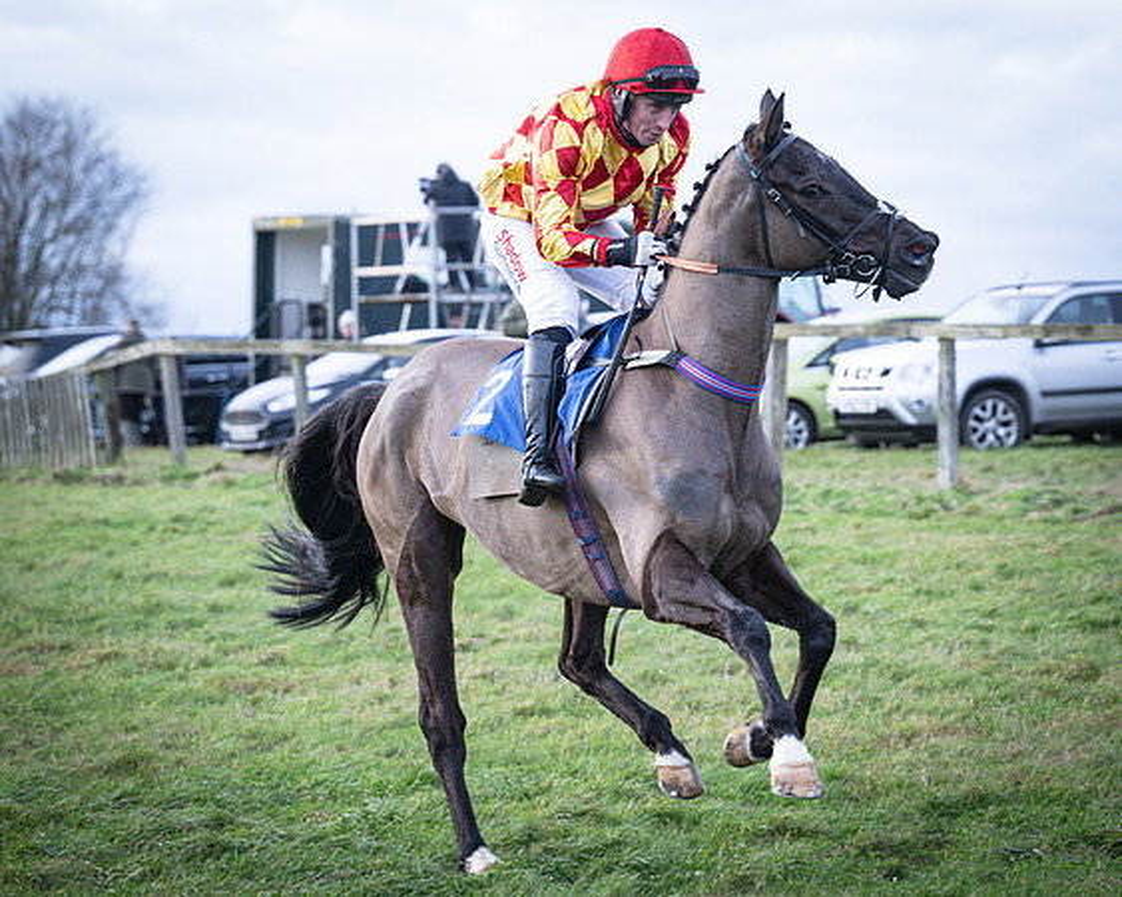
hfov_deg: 12.3
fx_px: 5195
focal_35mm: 157
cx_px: 778
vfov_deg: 9.9
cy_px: 295
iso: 800
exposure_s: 1/800
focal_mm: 101
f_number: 4
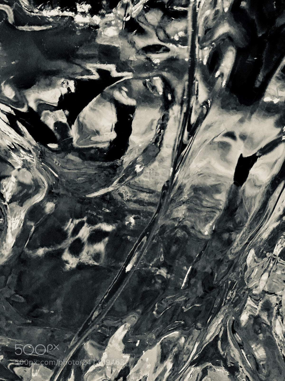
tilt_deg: -28.1
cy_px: 190
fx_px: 318
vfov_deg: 61.7
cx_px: 142
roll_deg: -9.9
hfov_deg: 48.2
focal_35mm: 29
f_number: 2.2
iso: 200
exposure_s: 1/20
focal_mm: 4.15
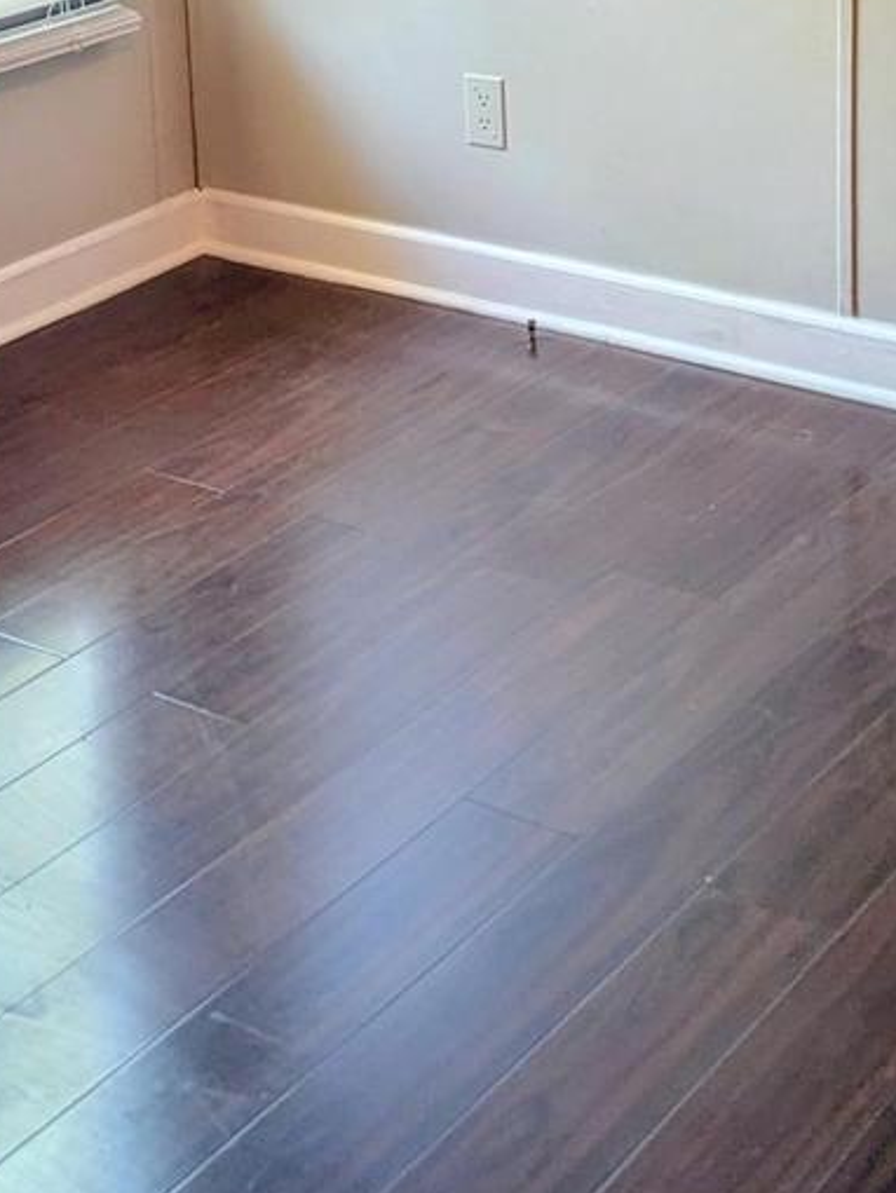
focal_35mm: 68
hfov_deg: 21.6
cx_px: 380
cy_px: -25
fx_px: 2346
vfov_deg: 26.8
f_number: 1.85
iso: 43
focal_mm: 6.81
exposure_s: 1/60
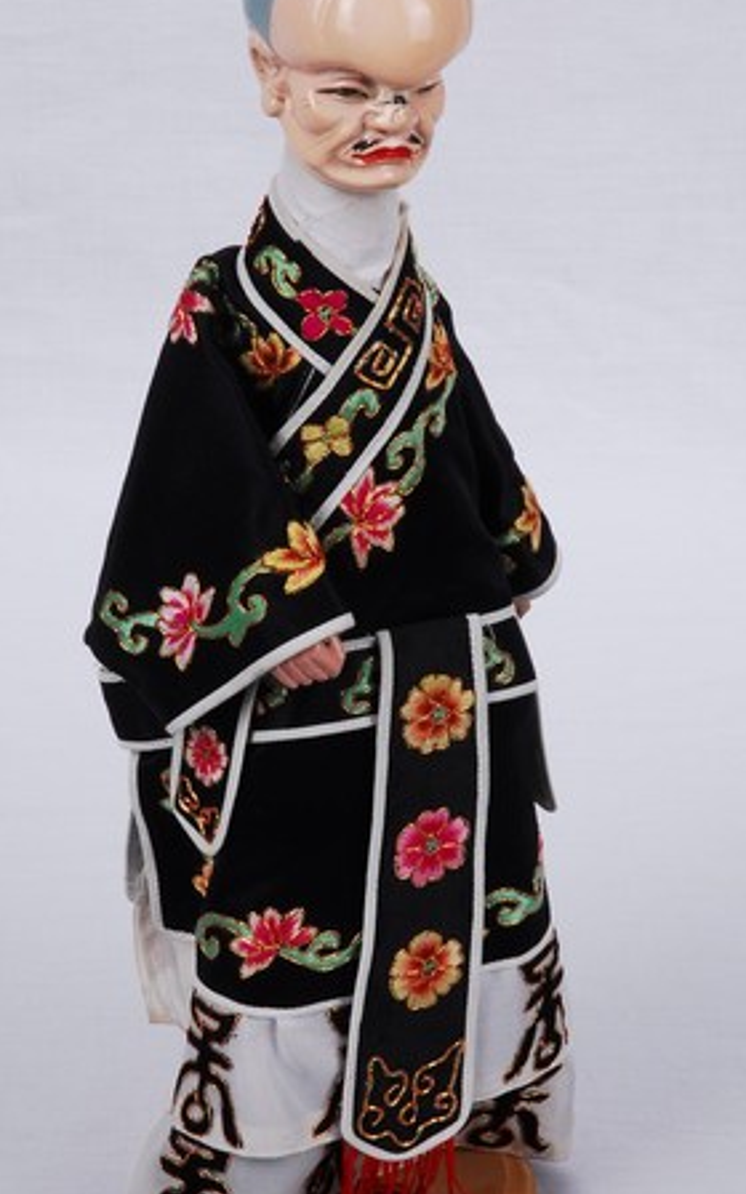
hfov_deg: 8.6
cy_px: 621
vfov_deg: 13.7
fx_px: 4977
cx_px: 378
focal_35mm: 153
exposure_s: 1/80
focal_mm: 70
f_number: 22
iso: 100
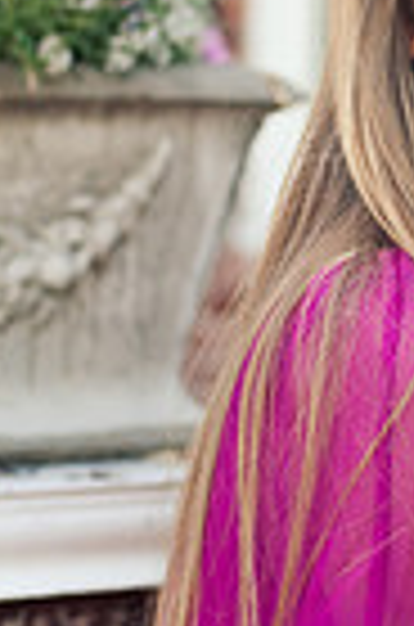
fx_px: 2808
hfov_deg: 8.3
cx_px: 614
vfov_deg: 12.7
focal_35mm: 162
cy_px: 293
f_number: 2.5
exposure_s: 1/320
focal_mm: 50
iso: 250
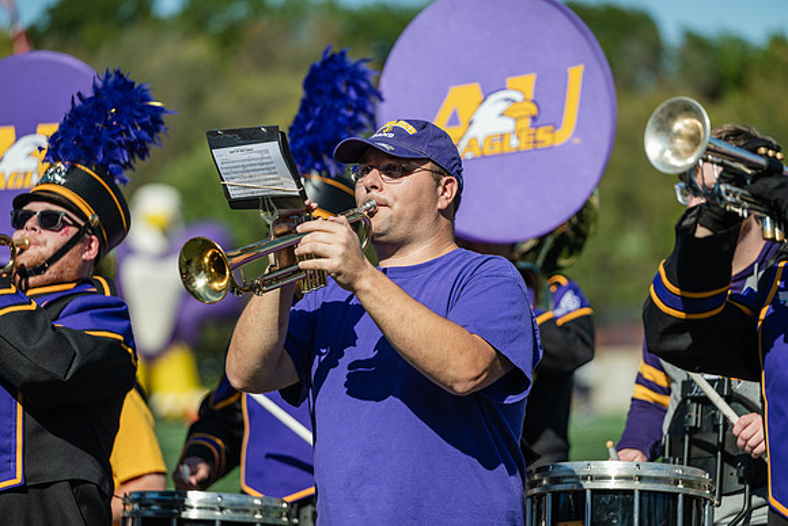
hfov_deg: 14.2
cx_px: 394
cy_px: 263
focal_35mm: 145
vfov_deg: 9.5
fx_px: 3174
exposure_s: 1/1250
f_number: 3.2
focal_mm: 145
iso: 80
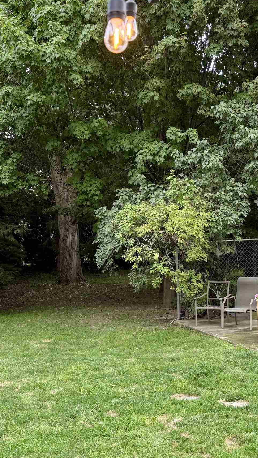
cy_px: 284
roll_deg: +1.0
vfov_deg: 43.4
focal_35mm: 47
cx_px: 172
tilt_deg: -3.5
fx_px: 572
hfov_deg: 25.3
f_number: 1.78
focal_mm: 6.76
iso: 100
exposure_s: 1/120
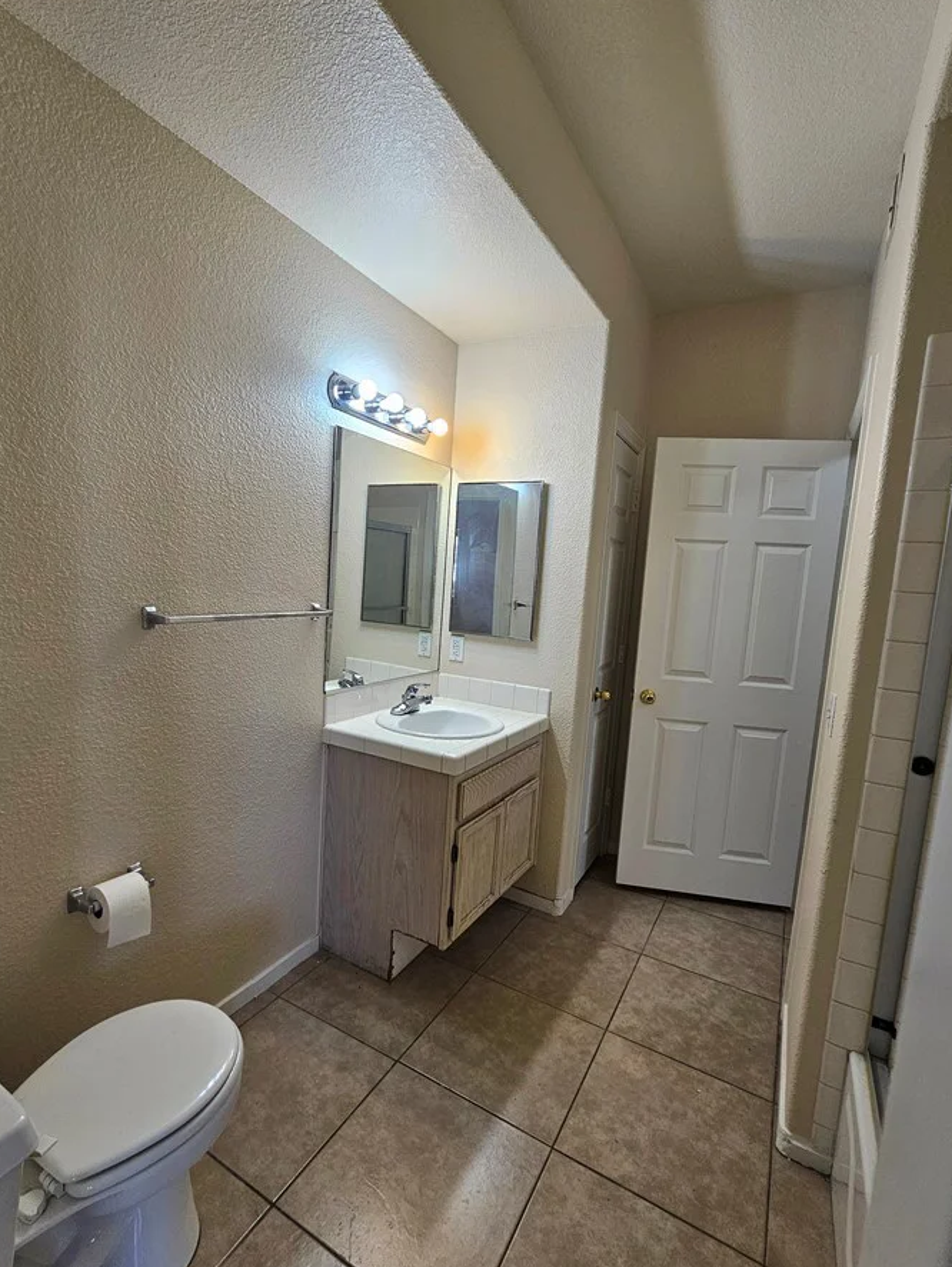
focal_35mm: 15
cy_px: 643
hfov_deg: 81.7
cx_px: 447
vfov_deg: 98.1
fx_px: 550
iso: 64
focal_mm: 2.2
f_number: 2.2
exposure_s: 1/60.2
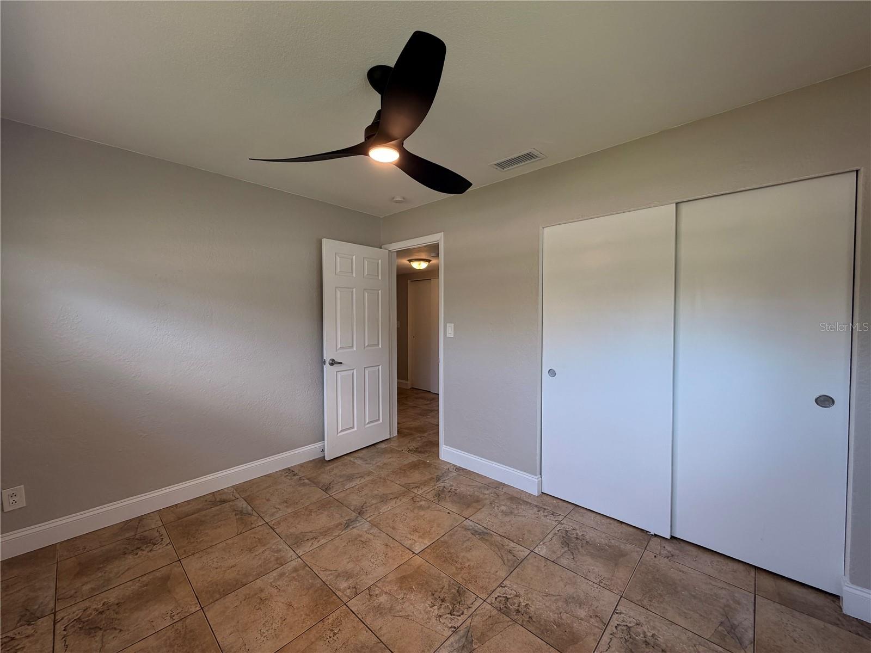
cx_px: 436
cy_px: 326
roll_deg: -0.2
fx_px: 352
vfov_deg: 85.7
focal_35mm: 14
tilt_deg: -2.3
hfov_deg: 102.1
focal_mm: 2.22
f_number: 2.2
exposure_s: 1/120
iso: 100
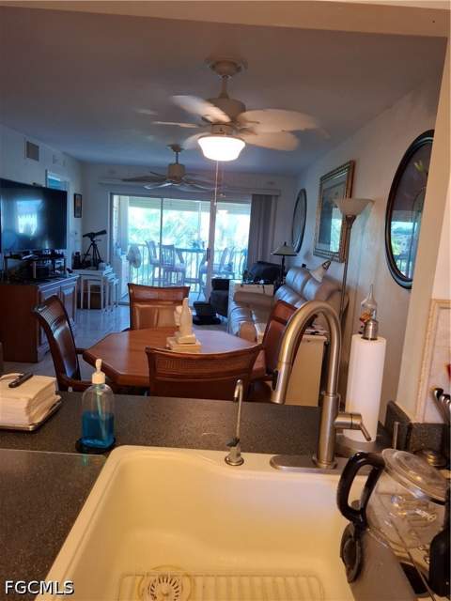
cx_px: 226
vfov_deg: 73.9
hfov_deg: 58.9
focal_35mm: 23
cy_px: 300
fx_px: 400
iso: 200
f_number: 1.8
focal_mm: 5.54
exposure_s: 1/60
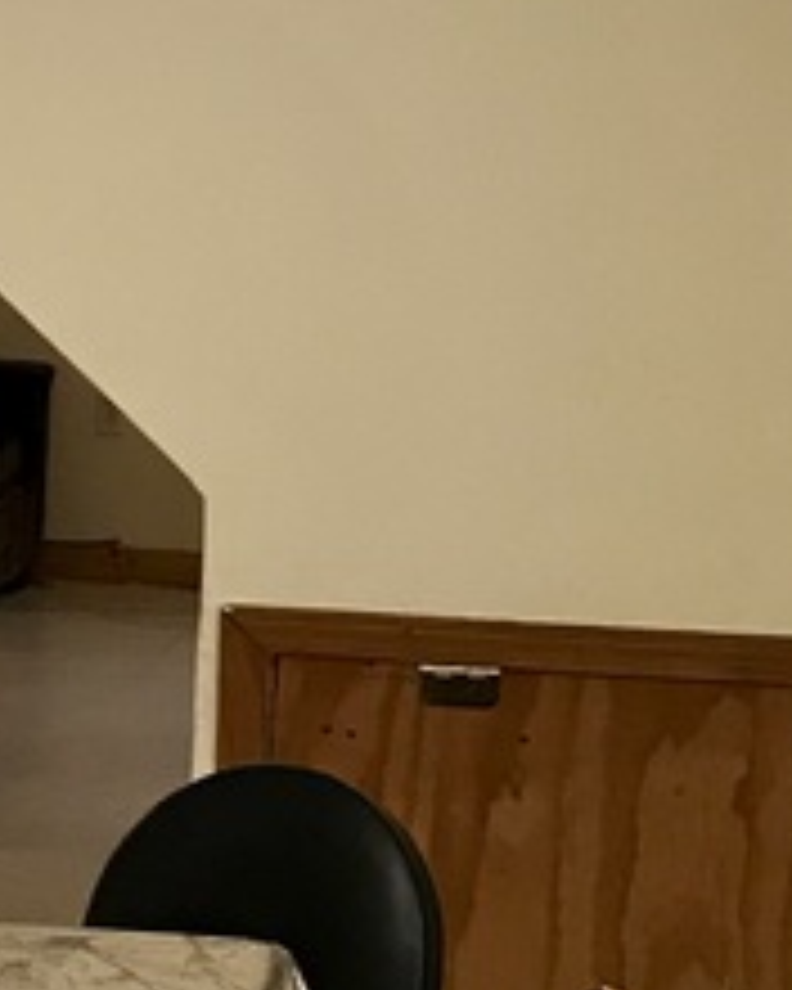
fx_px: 3926
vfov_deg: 14.4
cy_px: 598
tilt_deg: -8.6
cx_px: -918
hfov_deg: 10.4
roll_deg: +0.3
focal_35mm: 134
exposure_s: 1/20
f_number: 1.8
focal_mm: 3.99
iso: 40
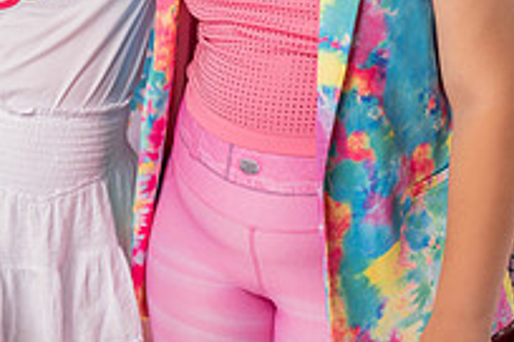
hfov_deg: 20.9
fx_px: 1385
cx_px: 156
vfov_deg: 14.1
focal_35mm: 97
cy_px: 91
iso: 125
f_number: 4.5
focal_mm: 44
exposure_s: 1/100
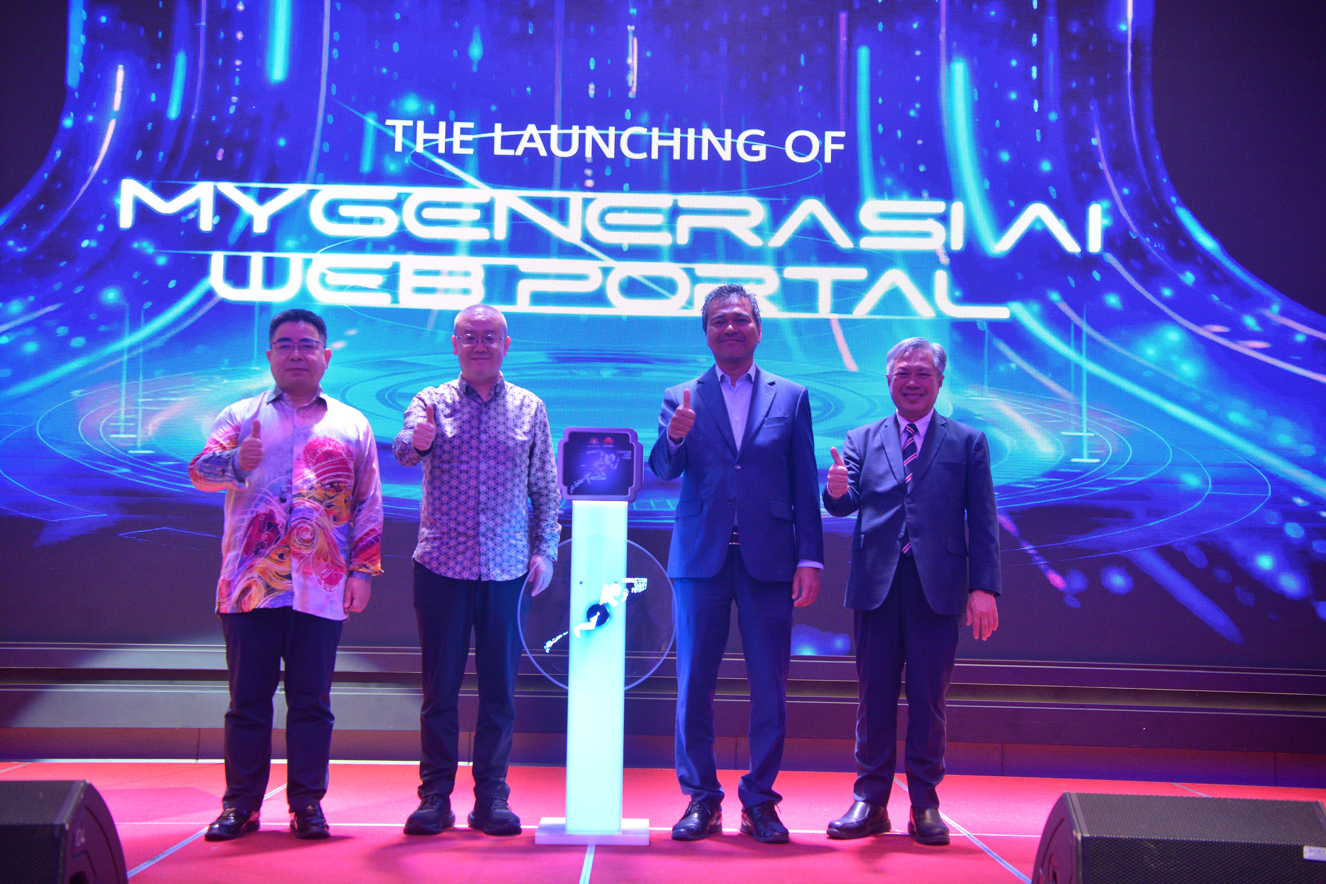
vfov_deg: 28.1
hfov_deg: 41.1
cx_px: 663
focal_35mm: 48
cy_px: 442
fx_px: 1768
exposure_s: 1/160
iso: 2000
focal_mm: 48
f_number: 4
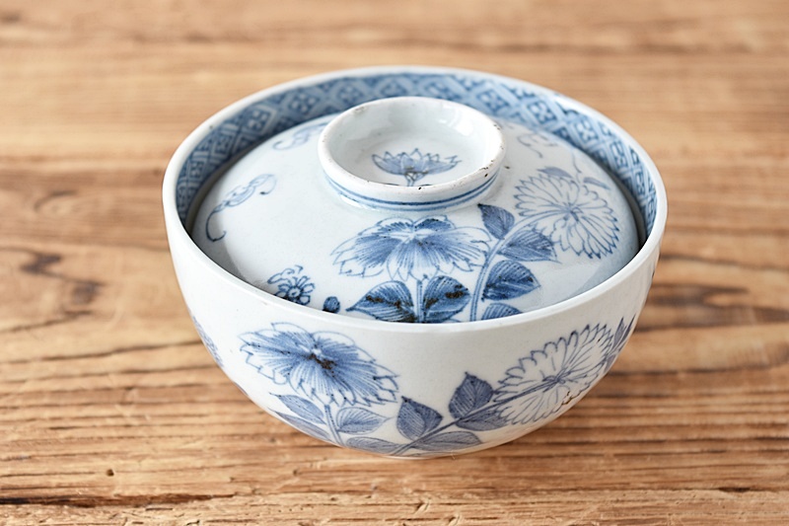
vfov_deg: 16.5
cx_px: 394
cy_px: 263
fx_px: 1808
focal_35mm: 82
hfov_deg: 24.6
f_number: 5.6
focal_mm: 55
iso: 200
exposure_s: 1/8
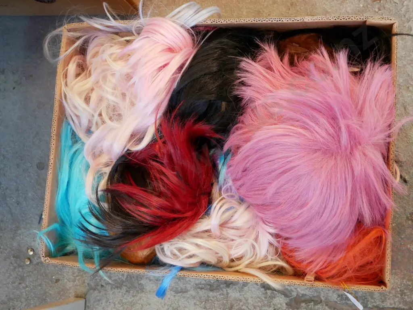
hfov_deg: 41.2
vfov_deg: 31.5
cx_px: 206
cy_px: 155
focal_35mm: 46
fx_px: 549
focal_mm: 23
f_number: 4.3
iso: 1600
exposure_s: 1/60
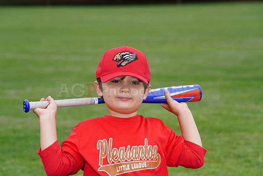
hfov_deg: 11.1
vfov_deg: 7.4
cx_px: 132
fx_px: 1359
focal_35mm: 186
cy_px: 88
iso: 200
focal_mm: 186
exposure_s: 1/250
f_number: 9
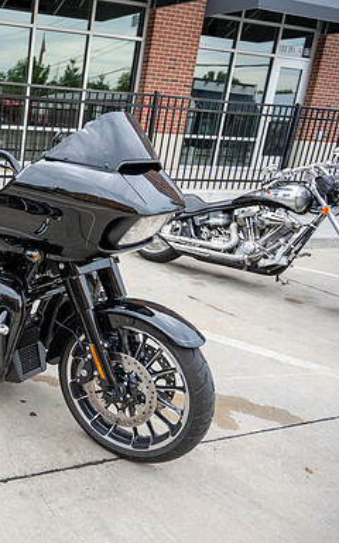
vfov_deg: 52.7
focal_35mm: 37
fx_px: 547
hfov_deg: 29.9
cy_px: 272
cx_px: -59
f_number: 4.5
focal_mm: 24
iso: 320
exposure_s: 1/200
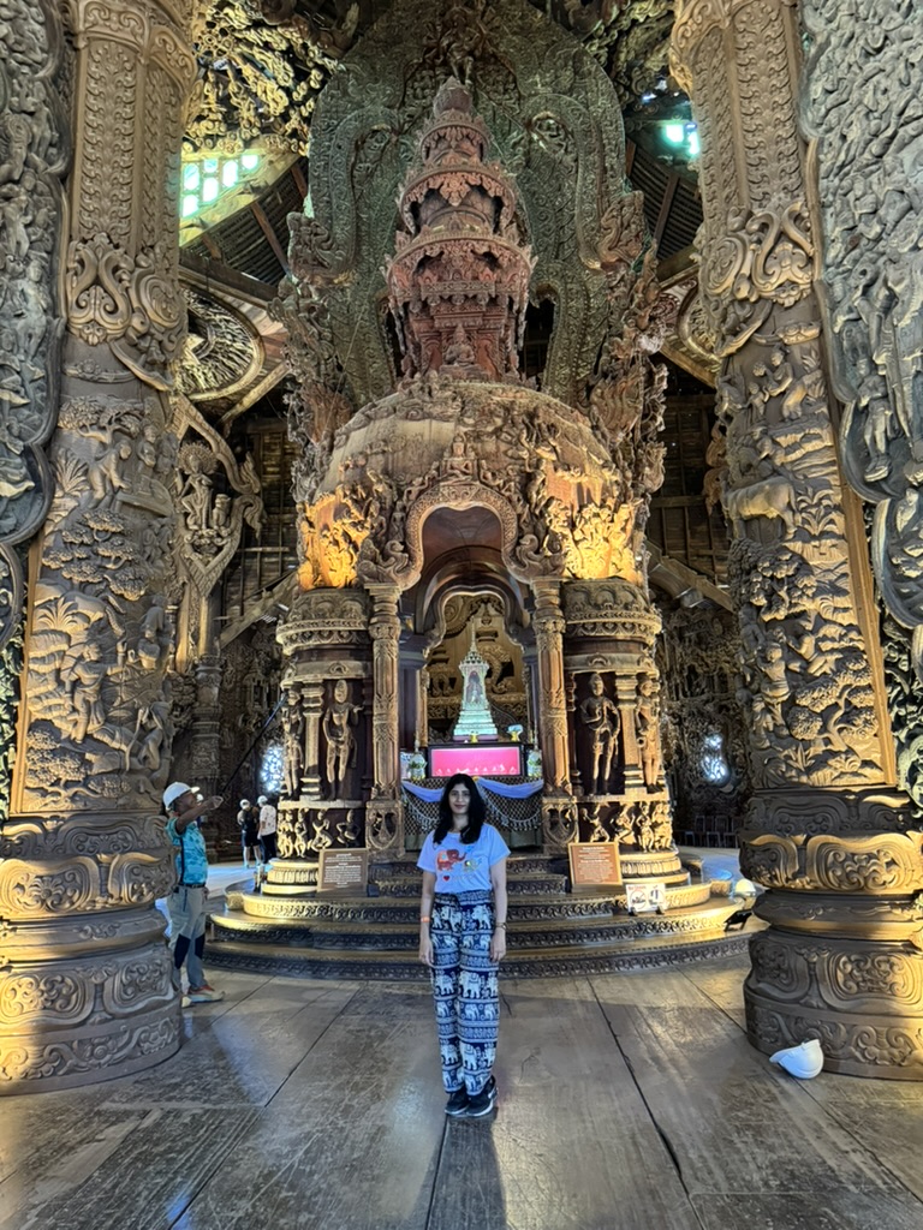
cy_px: 615
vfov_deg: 71.6
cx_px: 462
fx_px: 853
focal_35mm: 24
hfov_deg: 56.8
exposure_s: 1/50
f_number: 1.78
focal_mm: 6.76
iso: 800
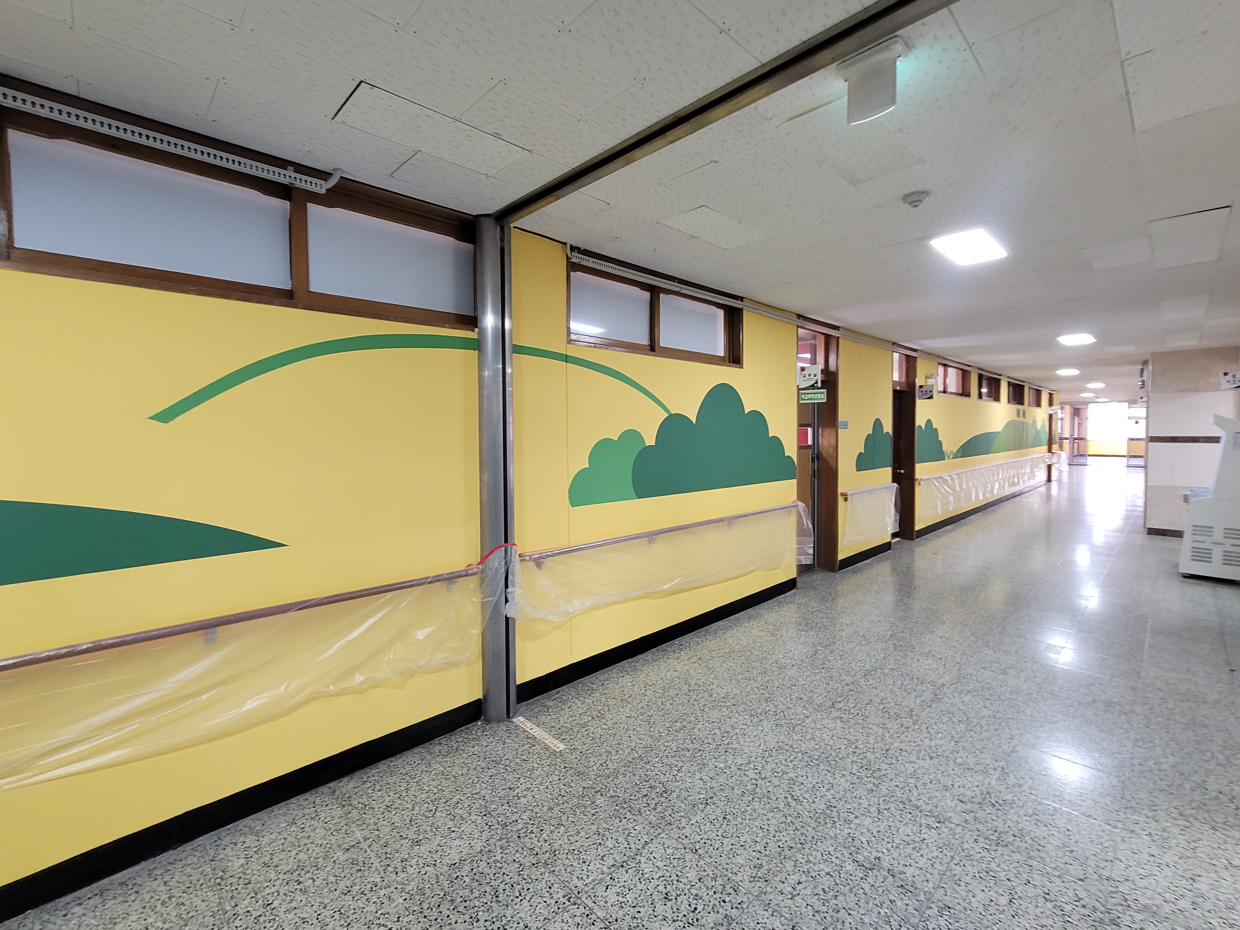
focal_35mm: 14
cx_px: 660
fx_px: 502
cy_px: 438
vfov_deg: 85.6
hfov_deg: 101.9
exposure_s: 1/30
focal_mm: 2.2
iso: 320
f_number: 2.2
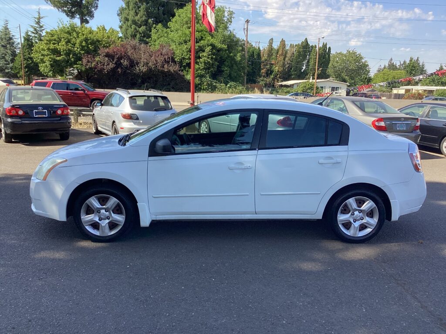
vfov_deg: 45.4
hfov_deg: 58.4
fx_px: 399
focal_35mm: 31
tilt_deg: -12.8
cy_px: 167
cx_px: 223
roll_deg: -2.9
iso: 25
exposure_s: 1/375
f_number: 2.4
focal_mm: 3.3
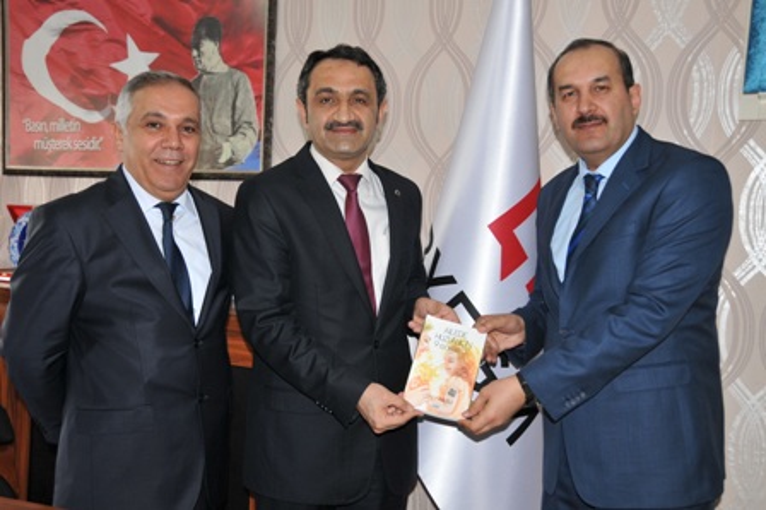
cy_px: 255
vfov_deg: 33.0
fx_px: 861
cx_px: 383
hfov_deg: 48.0
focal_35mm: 40
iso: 200
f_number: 4
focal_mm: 27
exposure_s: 1/60
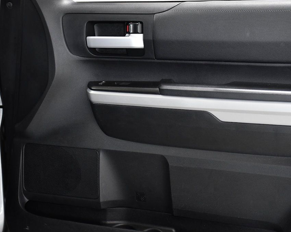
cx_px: 175
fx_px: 586
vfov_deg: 22.5
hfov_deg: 27.8
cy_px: 116
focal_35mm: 68
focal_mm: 40
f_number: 4.5
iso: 2500
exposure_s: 1/250
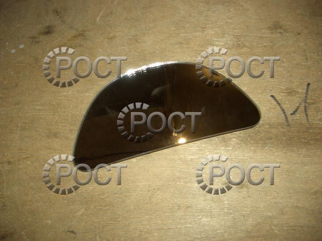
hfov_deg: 52.6
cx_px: 161
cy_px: 120
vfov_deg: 40.7
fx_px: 326
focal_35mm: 35
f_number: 2.6
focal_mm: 5.8
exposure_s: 1/60
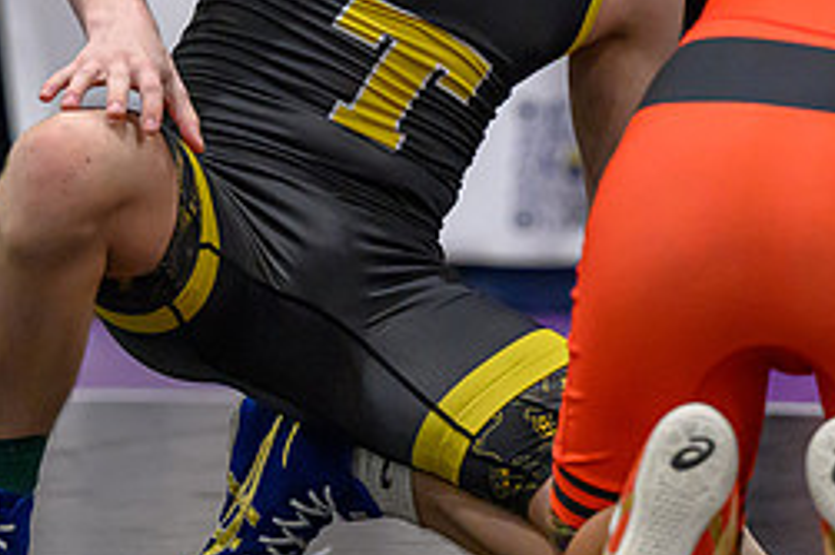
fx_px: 9086
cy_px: -45
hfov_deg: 5.3
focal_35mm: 392
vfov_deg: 3.5
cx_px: 668
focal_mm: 130
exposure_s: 1/800
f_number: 2.8
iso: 7200
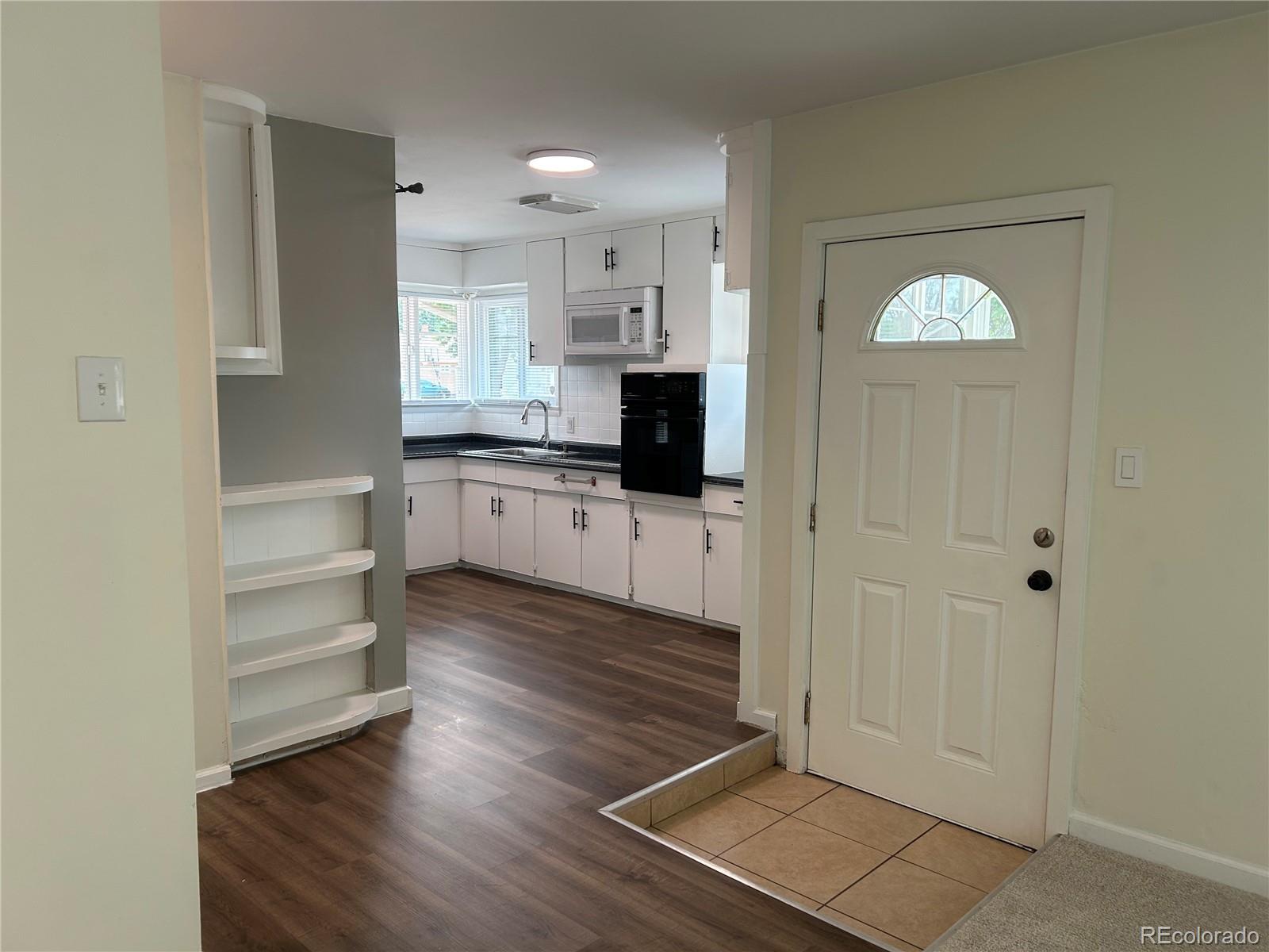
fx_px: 953
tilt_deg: -5.9
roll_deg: -1.2
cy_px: 476
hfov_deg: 67.3
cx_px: 634
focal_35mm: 26
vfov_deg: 53.1
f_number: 1.5
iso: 64
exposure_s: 1/128
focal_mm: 5.7
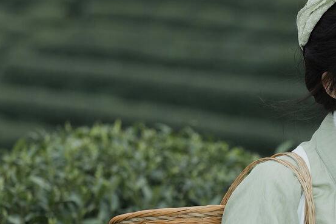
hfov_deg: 7.6
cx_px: 215
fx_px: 2528
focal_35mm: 271
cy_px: 195
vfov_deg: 5.1
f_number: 4
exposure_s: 1/800
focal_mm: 125
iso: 400
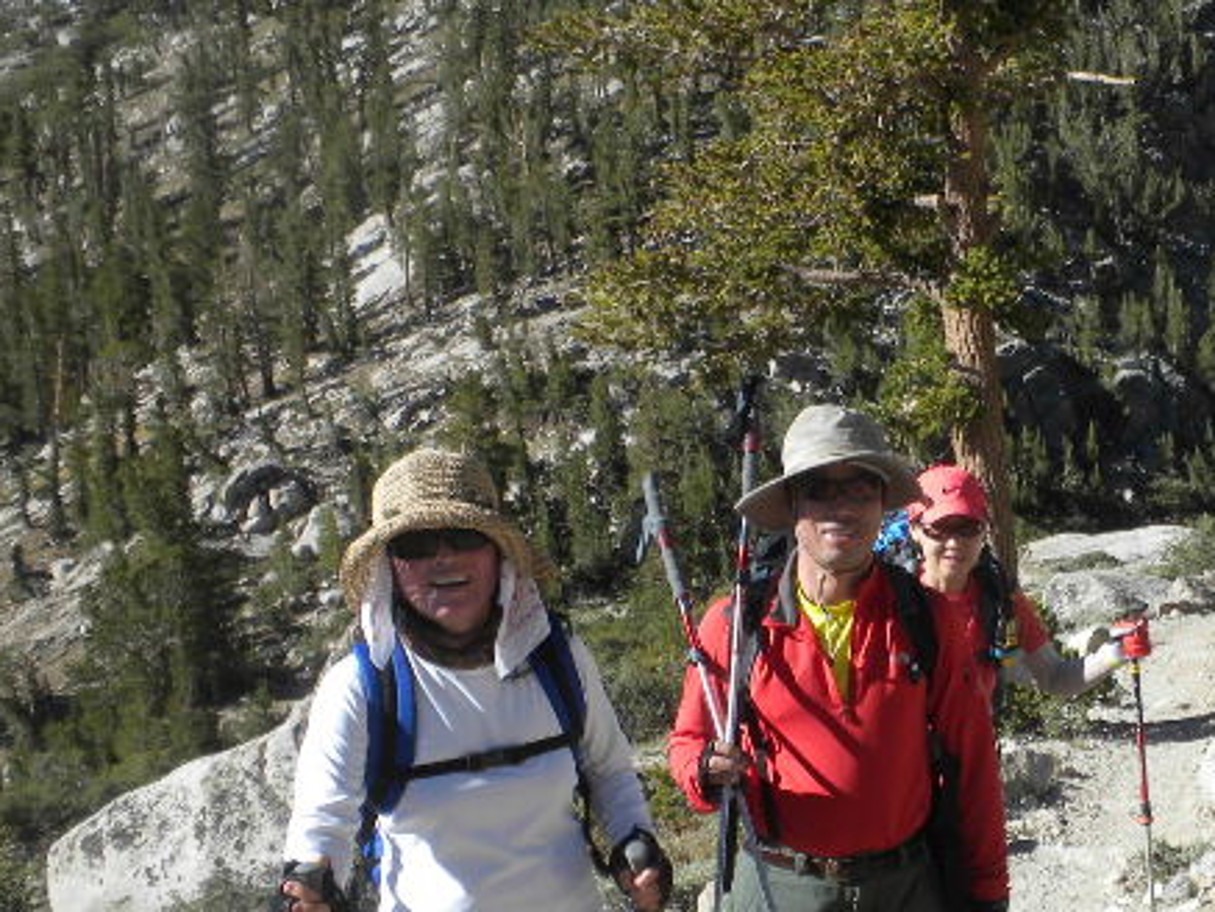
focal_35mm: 66
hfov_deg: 28.7
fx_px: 2317
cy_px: 635
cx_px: 987
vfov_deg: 22.1
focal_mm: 6.6
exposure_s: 1/76.7
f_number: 10
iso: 64
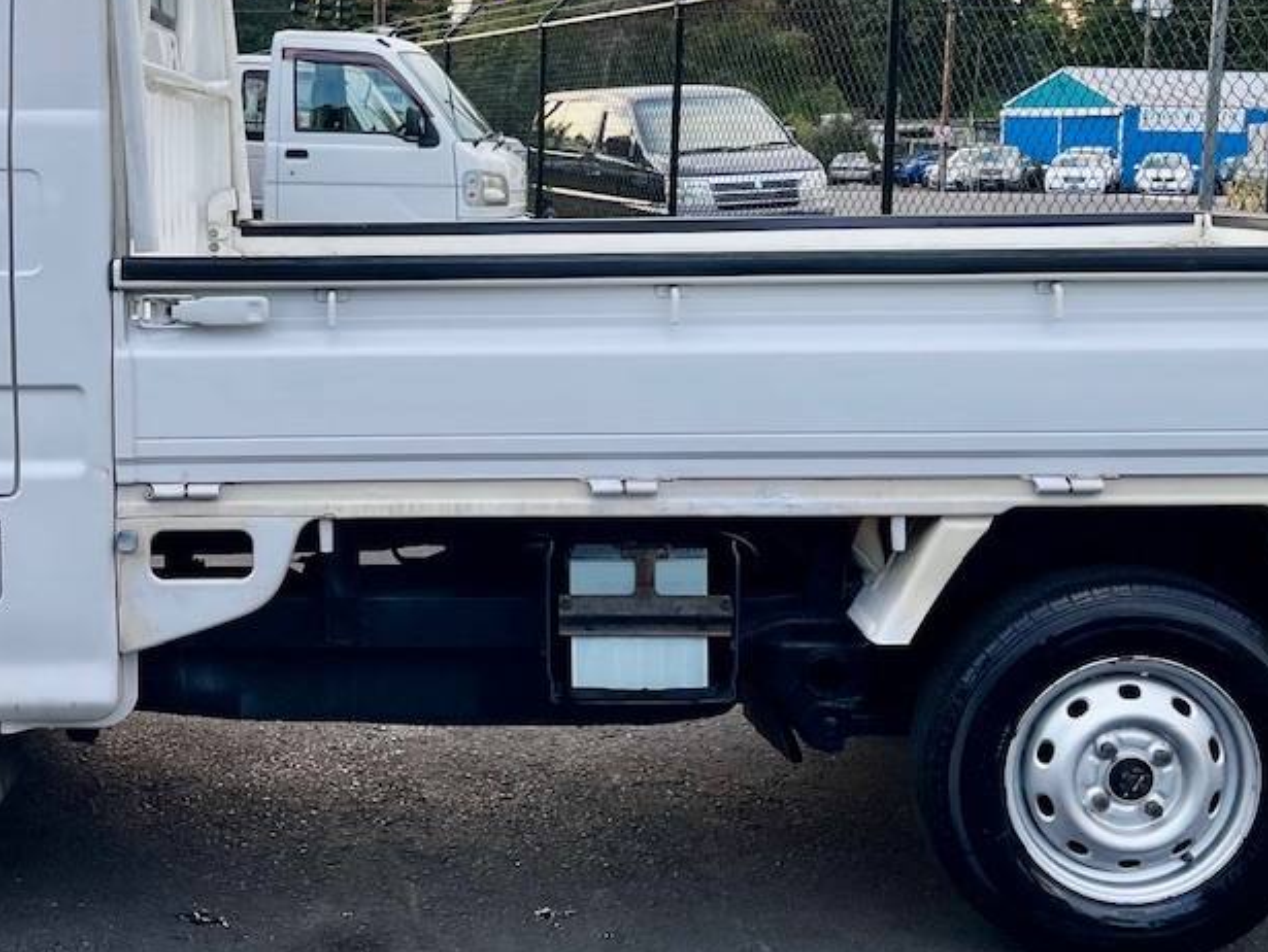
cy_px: 301
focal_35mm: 52
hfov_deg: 36.3
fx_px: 1906
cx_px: 390
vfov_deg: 27.8
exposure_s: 1/381
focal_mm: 5.1
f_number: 1.6
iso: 32
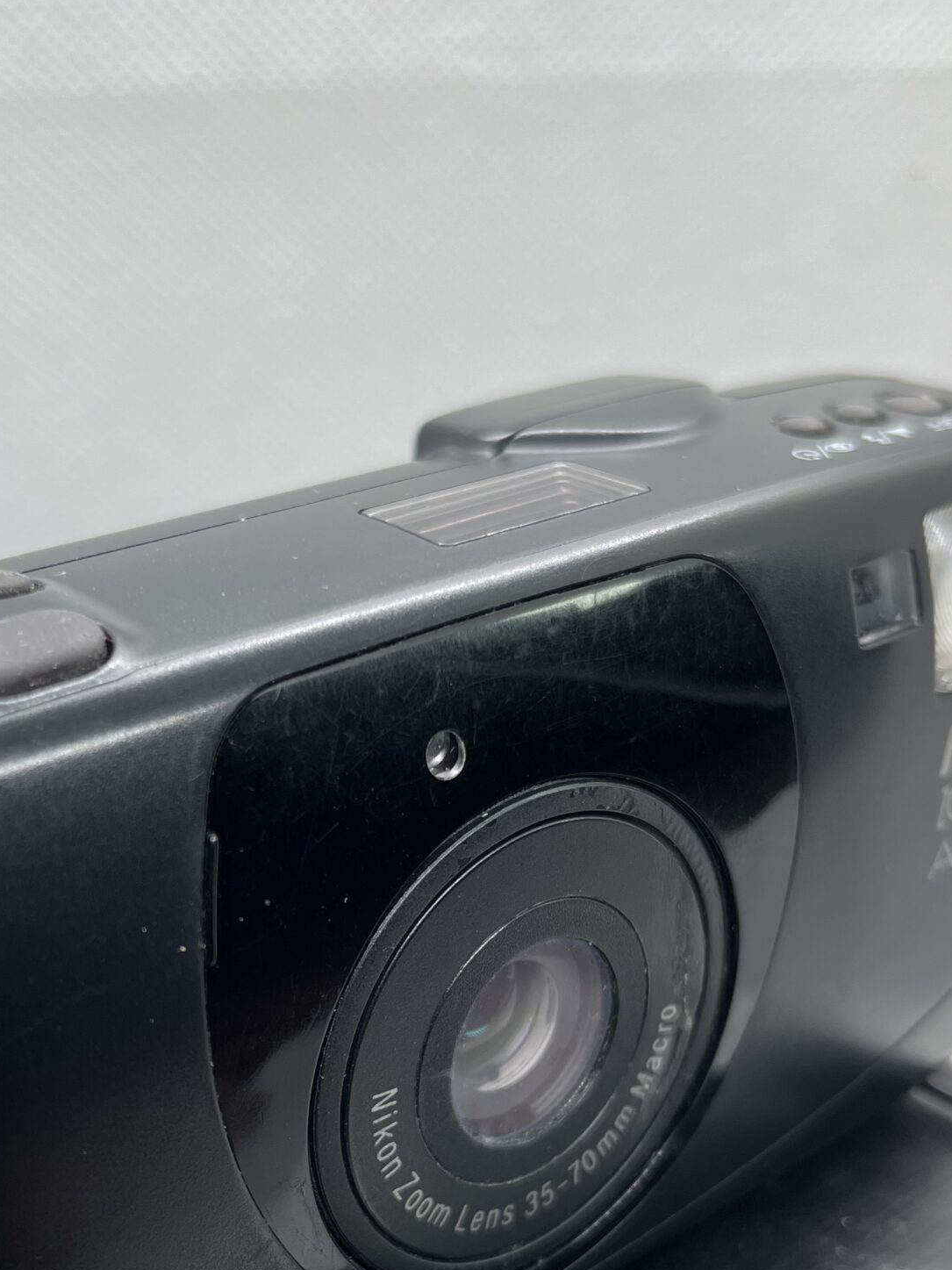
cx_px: 424
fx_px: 1687
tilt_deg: -37.1
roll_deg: -3.5
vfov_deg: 40.7
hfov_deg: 31.5
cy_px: 853
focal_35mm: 46
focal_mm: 5.1
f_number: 1.6
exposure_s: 1/122
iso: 40
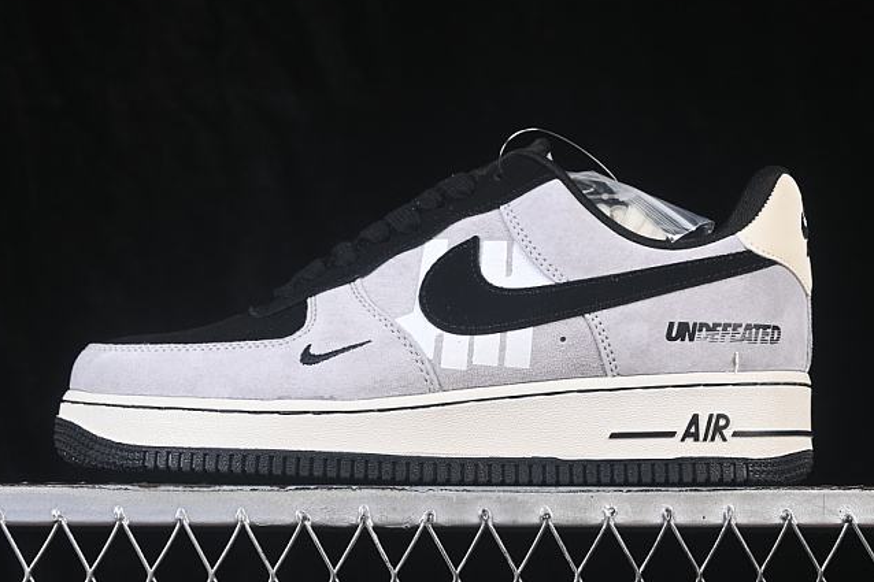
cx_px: 445
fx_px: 2281
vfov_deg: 14.5
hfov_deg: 21.7
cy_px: 257
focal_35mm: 94
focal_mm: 50
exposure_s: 1/60
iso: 160
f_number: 7.1
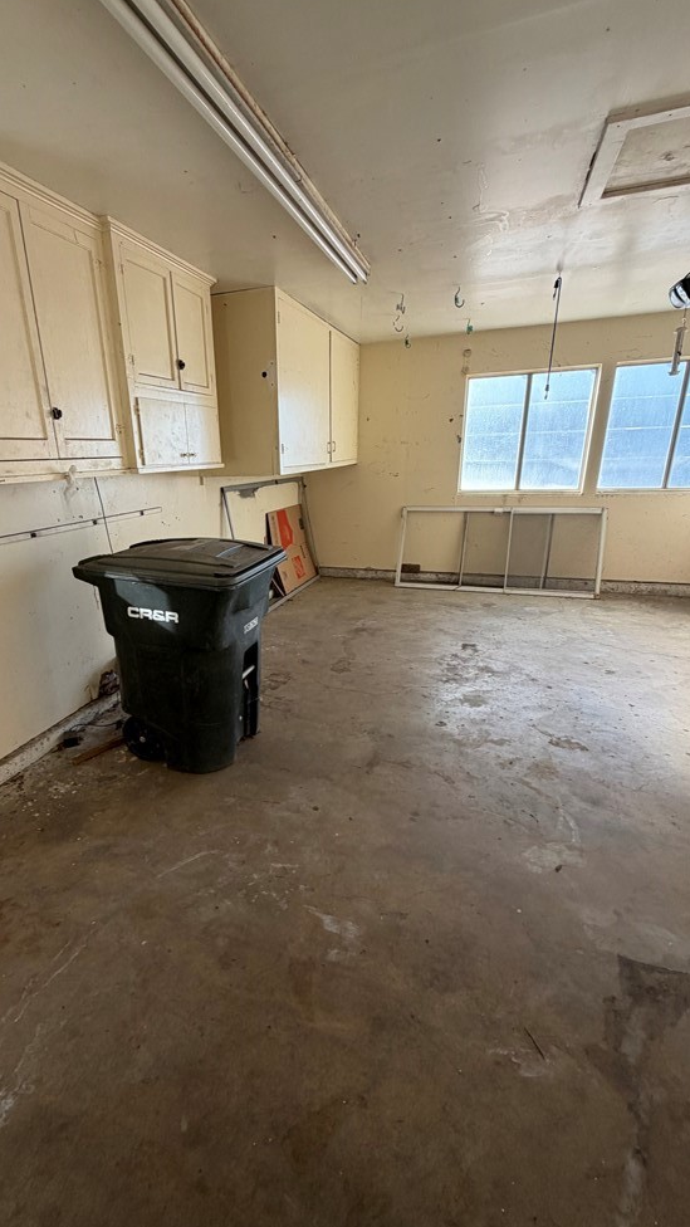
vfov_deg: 99.3
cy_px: 632
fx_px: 520
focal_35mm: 16
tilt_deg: -15.5
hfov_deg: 66.5
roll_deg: +1.9
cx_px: 280
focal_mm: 2.22
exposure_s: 1/121
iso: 100
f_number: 2.2
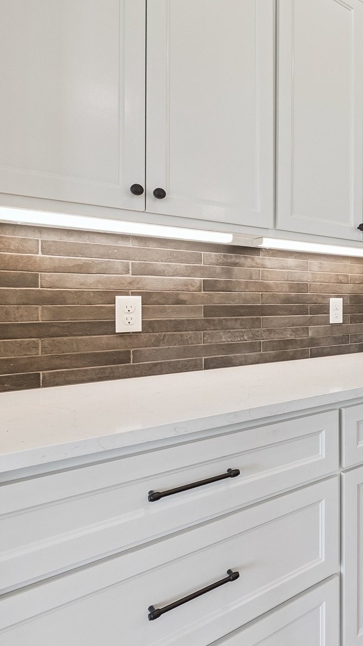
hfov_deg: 38.1
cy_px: 320
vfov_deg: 76.3
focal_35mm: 24
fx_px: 411
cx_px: 414
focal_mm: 10
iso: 200
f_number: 6.3
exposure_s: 1/125
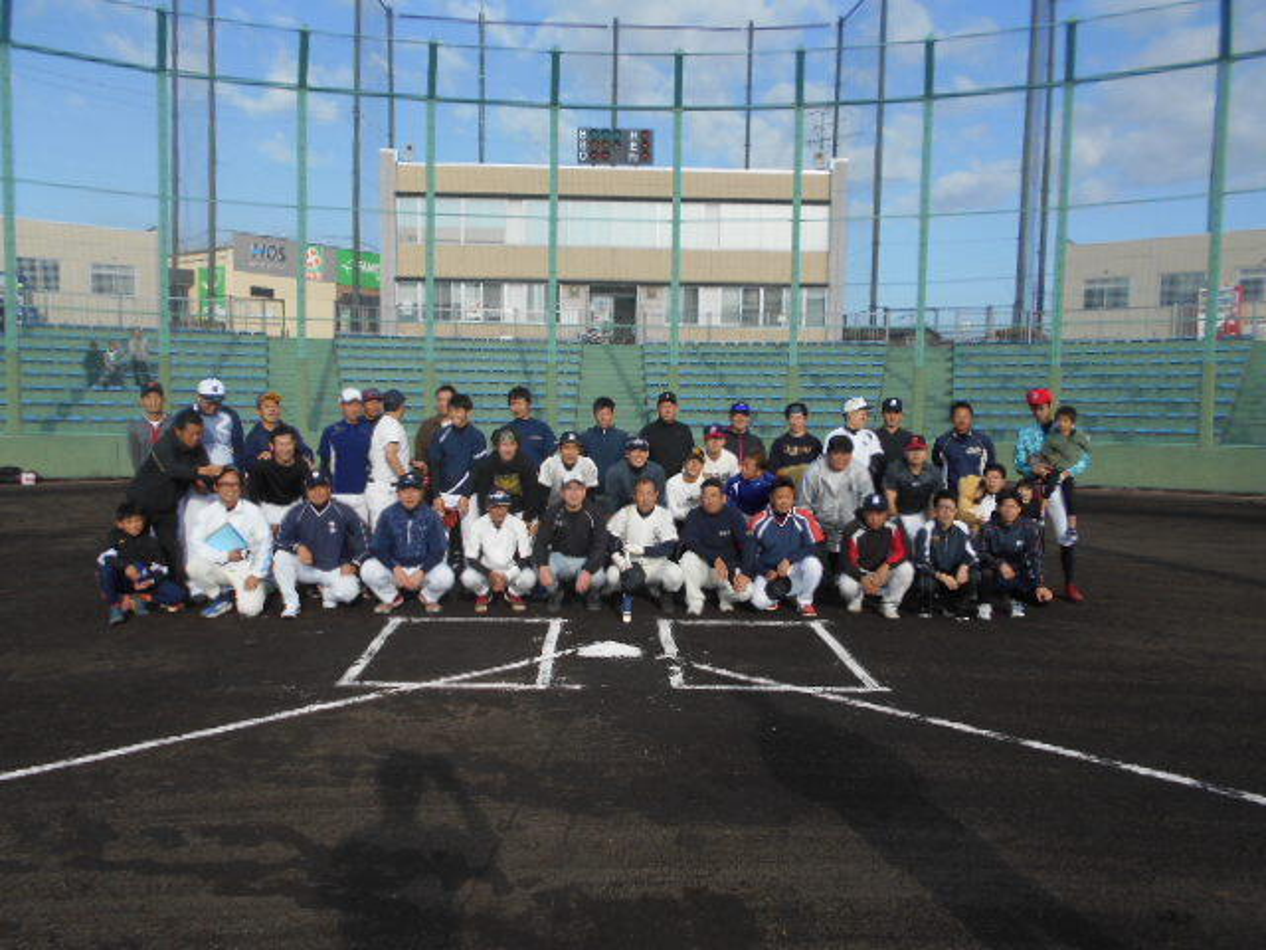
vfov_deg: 53.1
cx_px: 633
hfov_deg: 67.3
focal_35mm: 26
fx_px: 951
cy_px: 475
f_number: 3.2
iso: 80
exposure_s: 1/800
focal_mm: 4.6
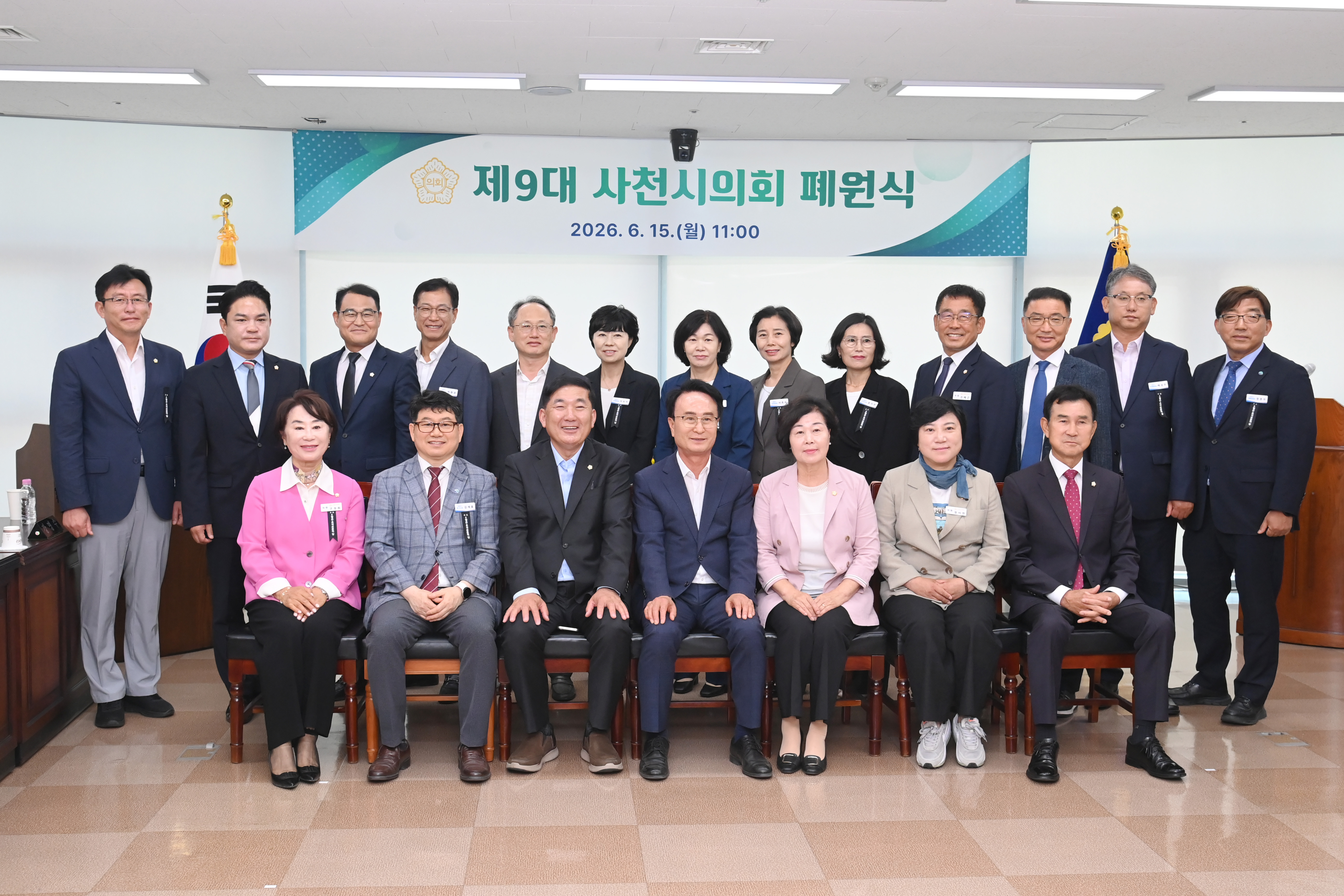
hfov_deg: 50.7
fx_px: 1419
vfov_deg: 35.1
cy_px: 448
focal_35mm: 38
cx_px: 672
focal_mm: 38
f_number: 6.3
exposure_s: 1/250
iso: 3200
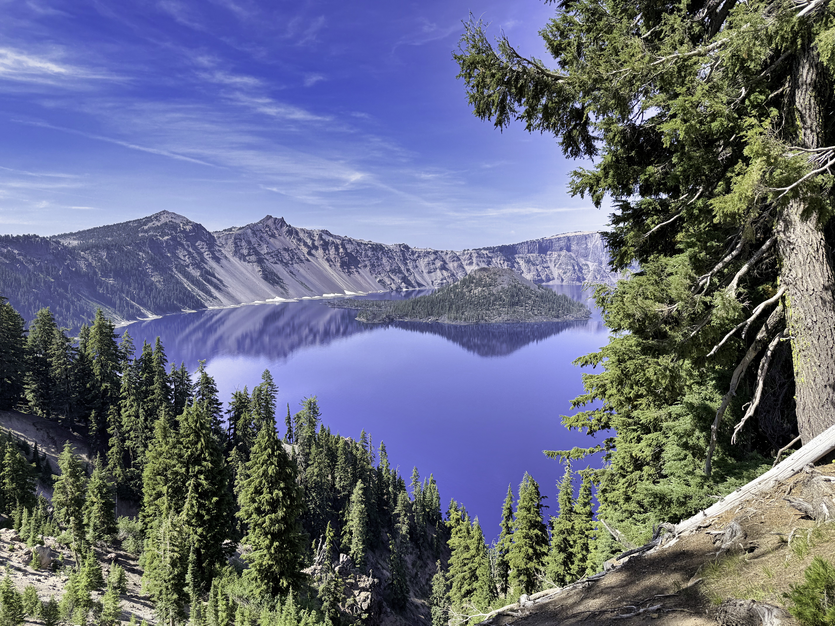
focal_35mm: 24
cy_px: 313
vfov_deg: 56.8
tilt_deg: -6.3
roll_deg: -0.6
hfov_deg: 71.6
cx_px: 418
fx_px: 579
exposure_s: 1/3584
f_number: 1.78
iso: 80
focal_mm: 6.76
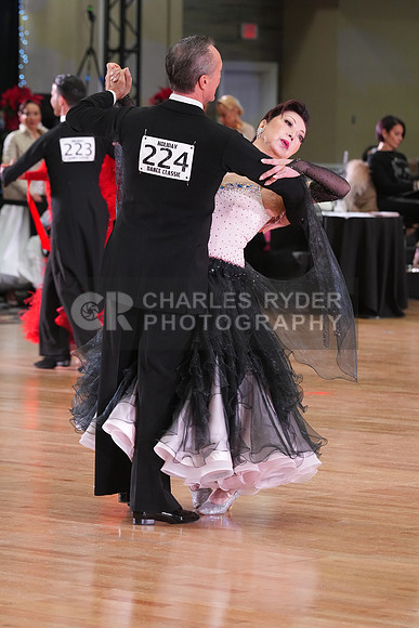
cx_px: 210
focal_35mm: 177
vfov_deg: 11.6
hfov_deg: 7.8
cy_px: 314
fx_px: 3088
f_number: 6.3
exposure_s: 1/200
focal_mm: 177
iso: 4000
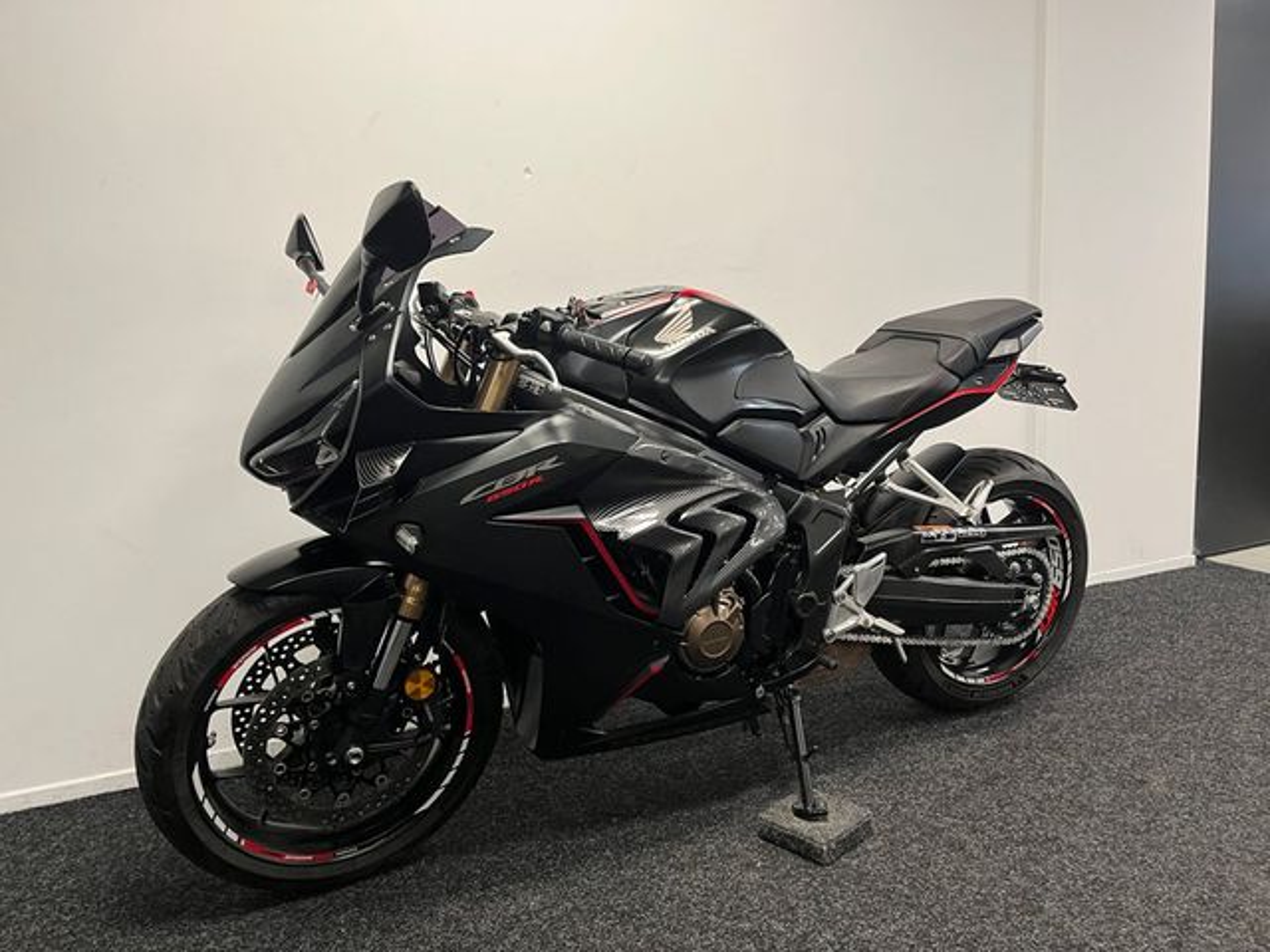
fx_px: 954
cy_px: 476
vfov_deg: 53.1
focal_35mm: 26
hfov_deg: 67.3
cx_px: 635
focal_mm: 5.1
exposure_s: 1/50
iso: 100
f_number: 1.6
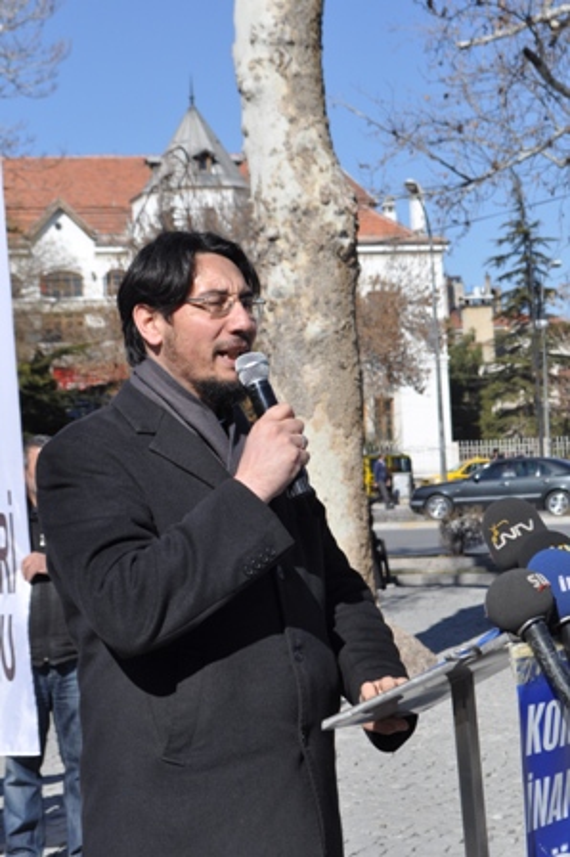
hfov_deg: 16.5
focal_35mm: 82
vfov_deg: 24.6
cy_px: 428
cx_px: 285
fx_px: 1962
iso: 200
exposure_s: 1/320
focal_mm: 55
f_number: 9
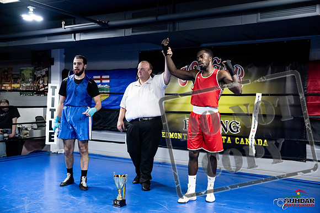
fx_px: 365
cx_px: 160
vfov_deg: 32.6
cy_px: 106
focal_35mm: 41
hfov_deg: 47.4
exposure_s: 1/1000
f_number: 2.8
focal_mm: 41
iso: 10000
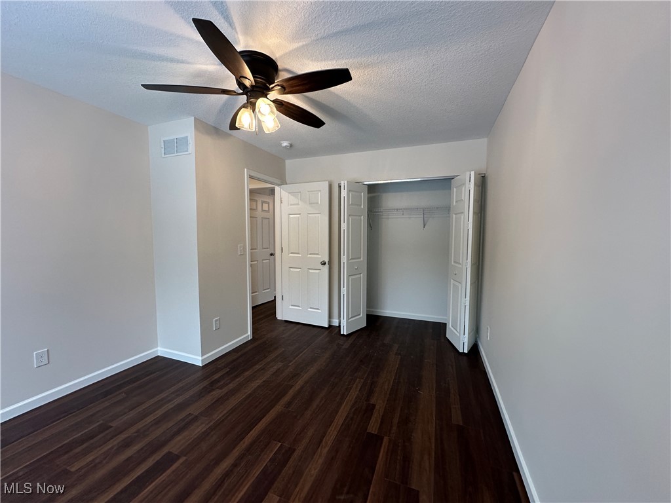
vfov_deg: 85.7
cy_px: 252
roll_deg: +0.0
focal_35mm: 14
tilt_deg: -2.5
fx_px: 271
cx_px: 336
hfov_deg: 102.1
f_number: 2.2
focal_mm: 2.22
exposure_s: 1/120
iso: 160
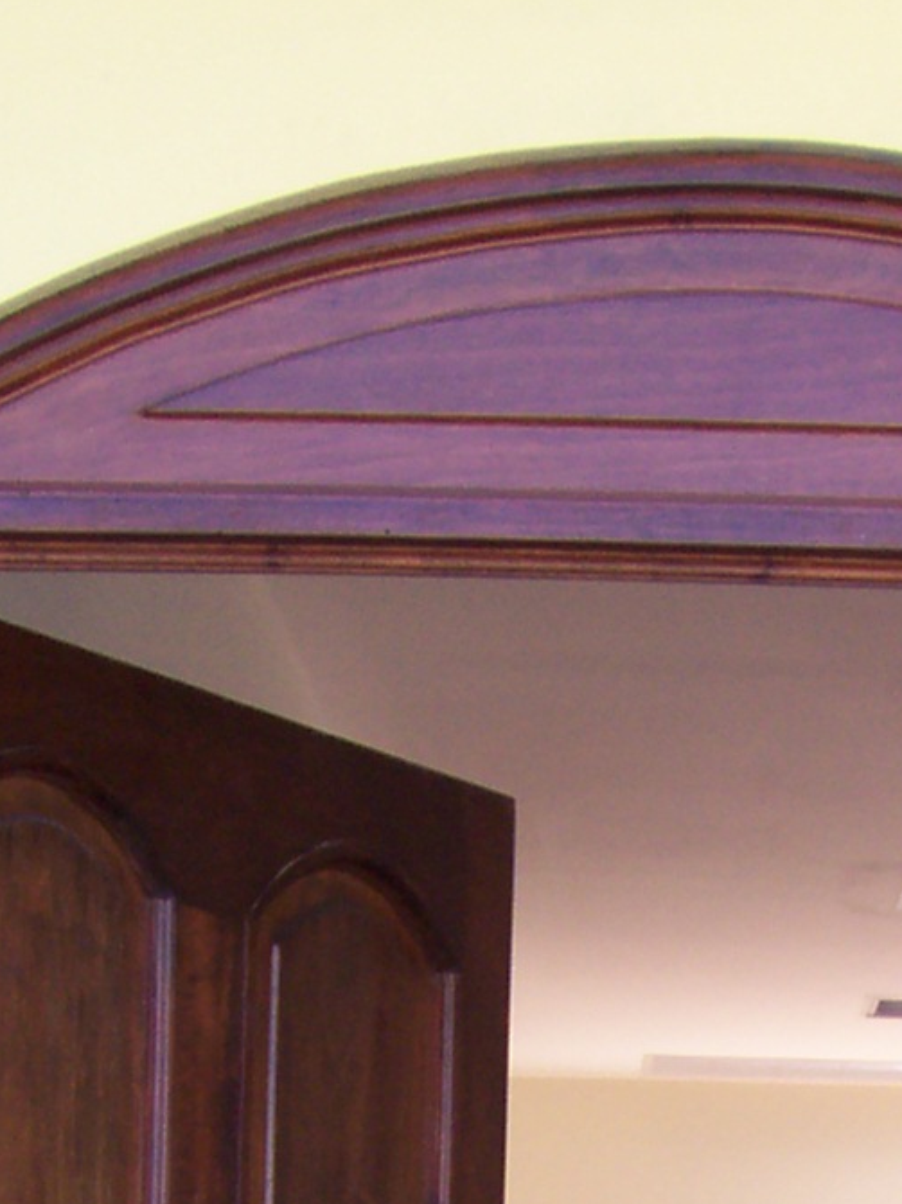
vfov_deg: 15.6
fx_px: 4068
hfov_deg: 12.6
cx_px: 643
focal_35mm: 117
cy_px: 1774
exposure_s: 1/140
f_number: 2.7
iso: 80
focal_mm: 5.6
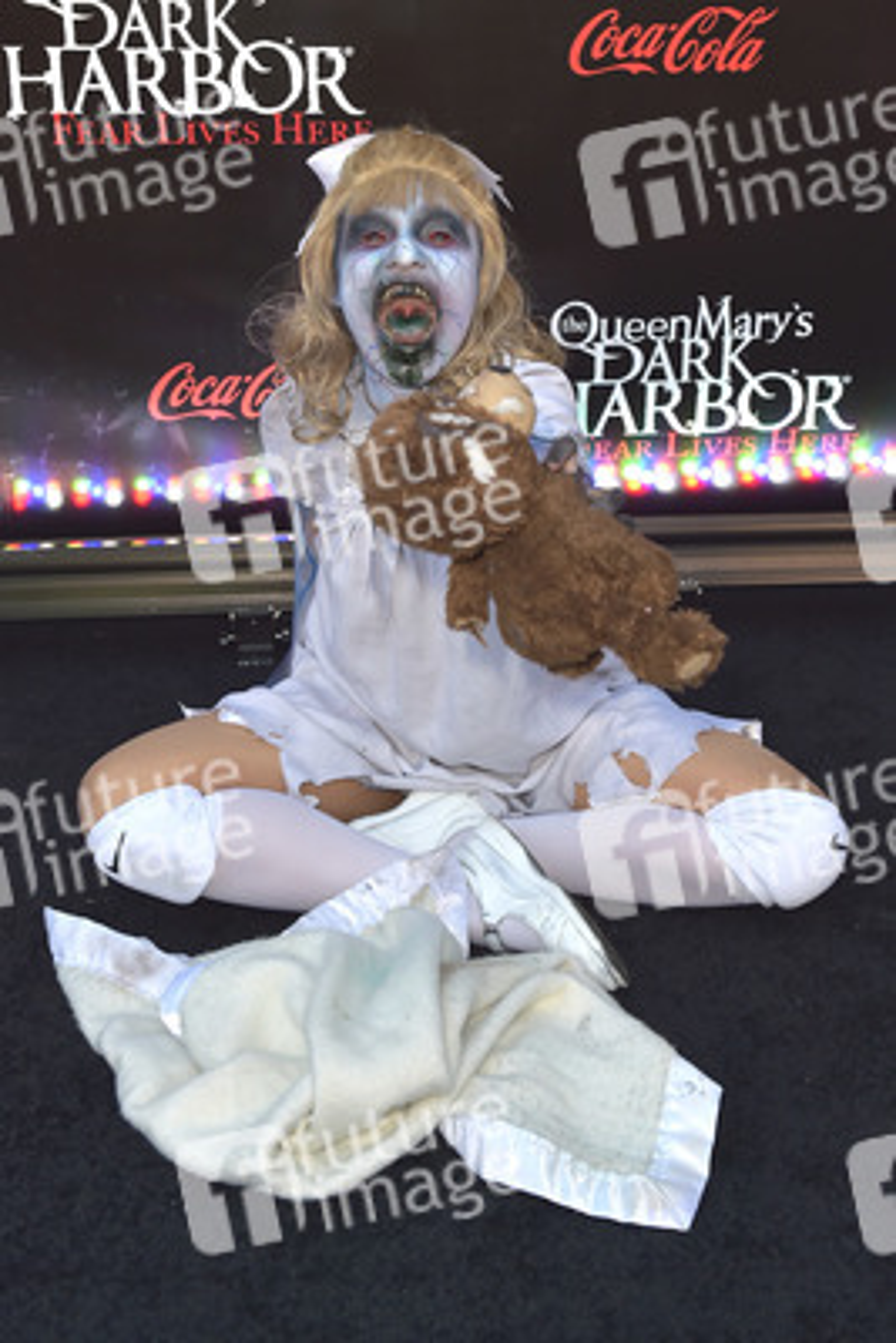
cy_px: 672
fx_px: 1678
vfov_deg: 43.6
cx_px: 448
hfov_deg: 29.9
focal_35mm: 45
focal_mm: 45
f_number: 4.5
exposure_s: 1/320
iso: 250
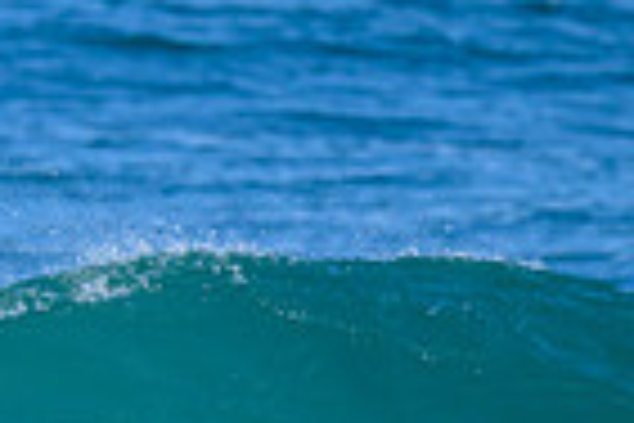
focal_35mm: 4451
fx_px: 78381
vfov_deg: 0.3
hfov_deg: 0.5
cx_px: -925
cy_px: 545
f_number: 6.3
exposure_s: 1/2000
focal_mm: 800
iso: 450
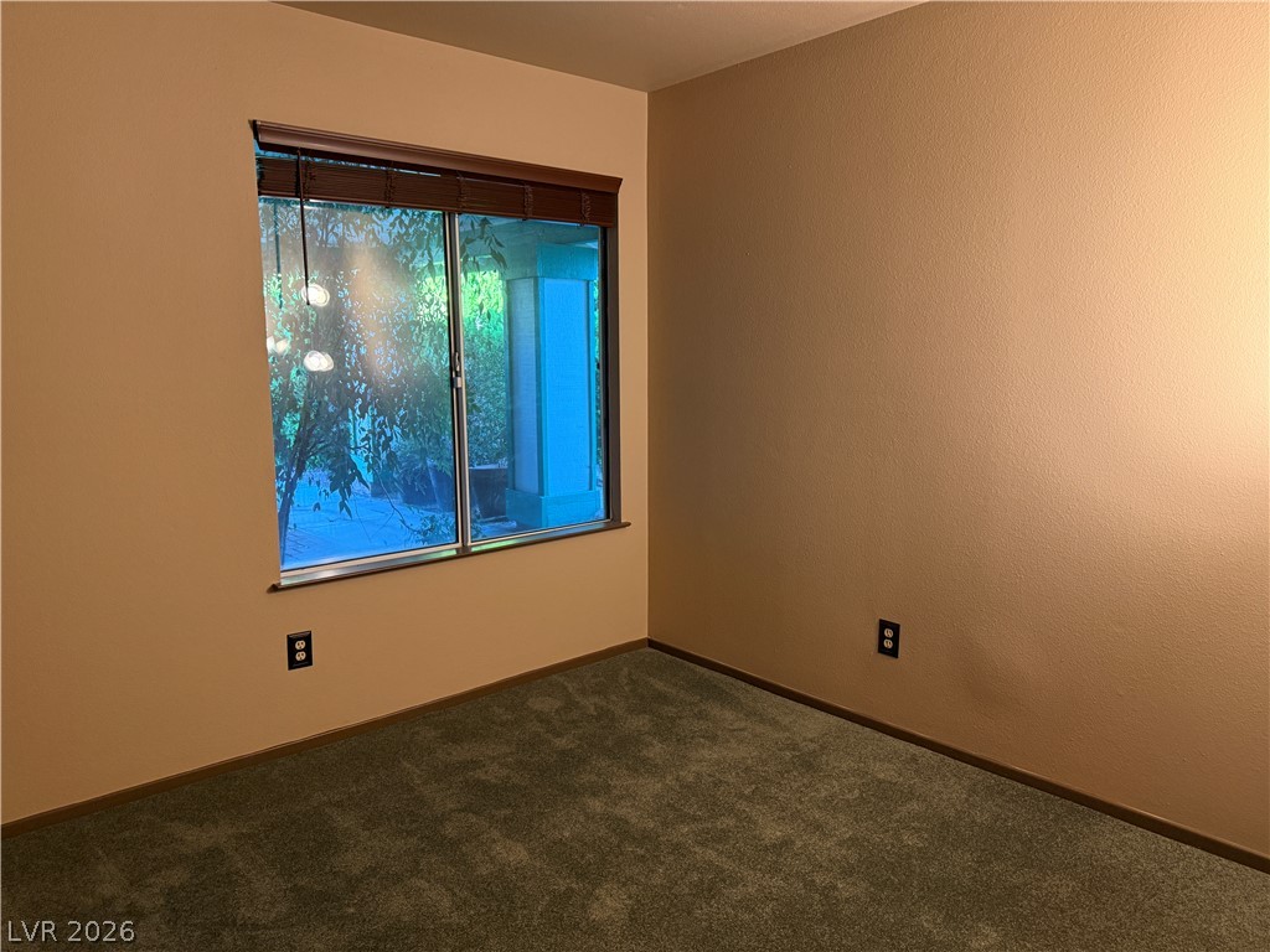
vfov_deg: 56.8
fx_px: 881
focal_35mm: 24
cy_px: 476
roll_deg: +0.2
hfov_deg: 71.6
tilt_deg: -8.0
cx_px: 635
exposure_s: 1/60
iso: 320
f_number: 1.78
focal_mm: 6.76
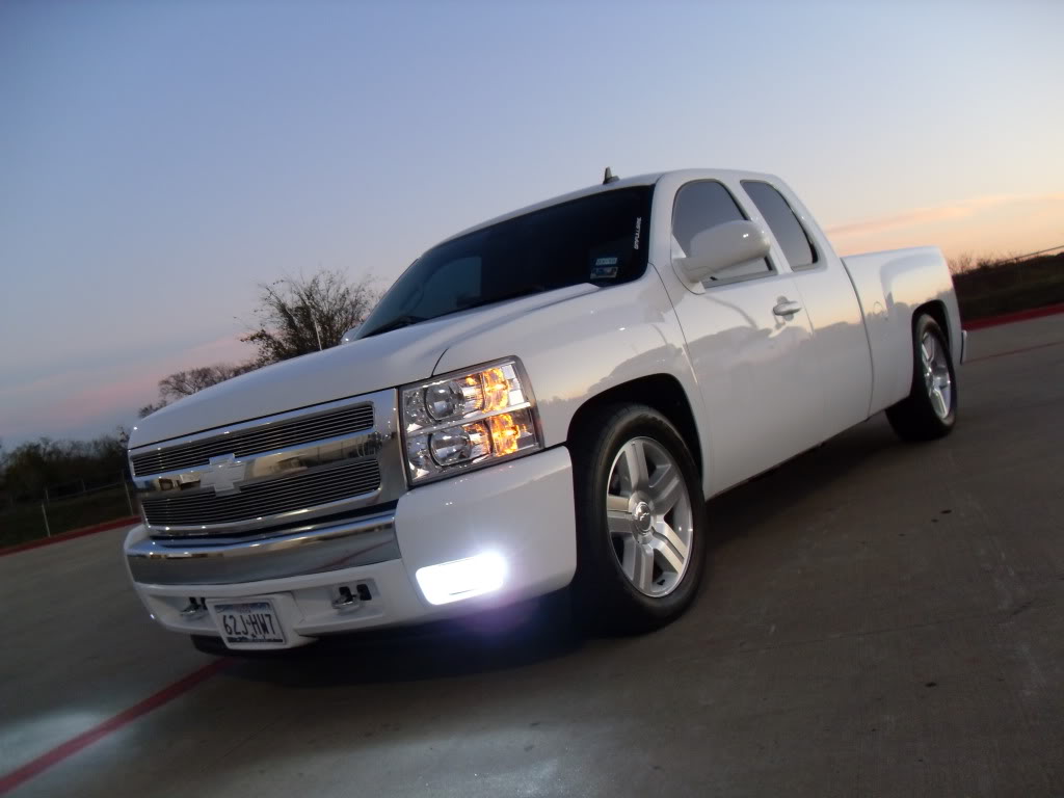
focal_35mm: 34
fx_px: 1045
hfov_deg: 54.0
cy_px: 399
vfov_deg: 41.8
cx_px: 532
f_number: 2.8
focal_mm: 6.3
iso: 160
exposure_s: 1/45
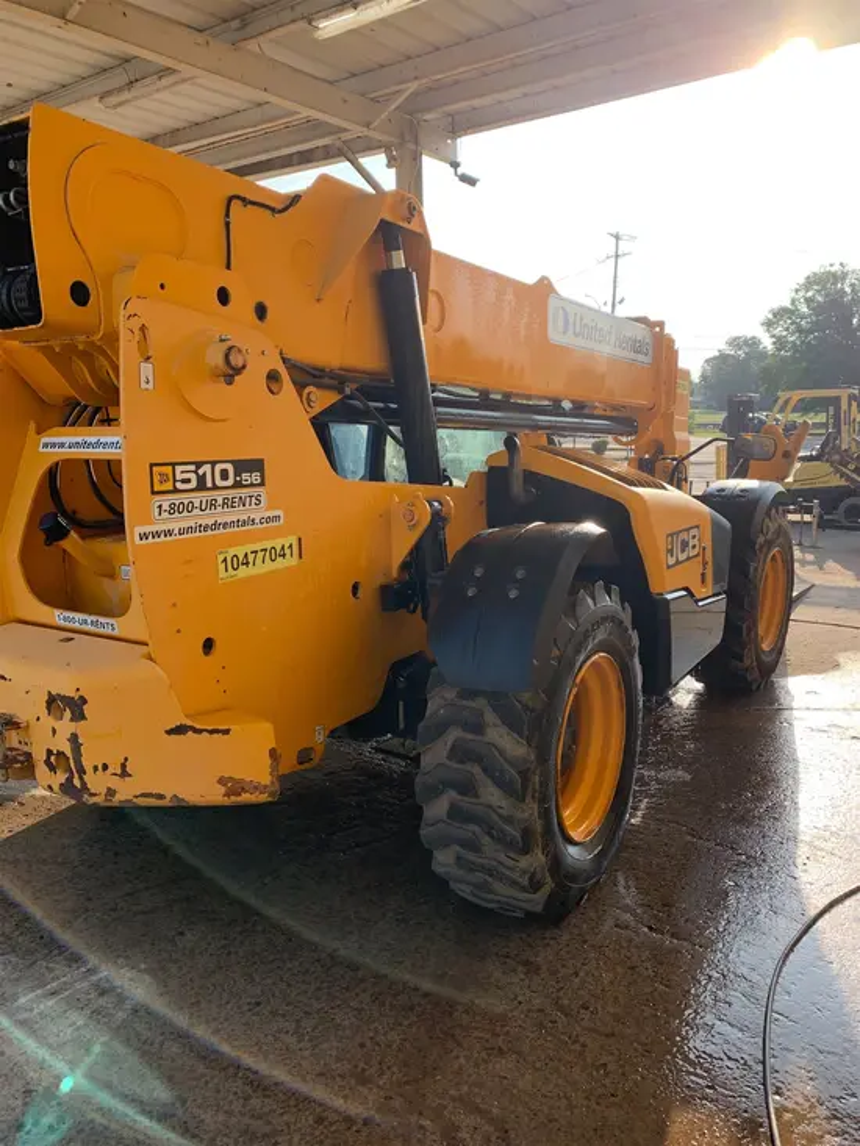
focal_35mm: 26
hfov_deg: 53.1
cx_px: 430
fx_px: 861
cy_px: 573
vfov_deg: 67.3
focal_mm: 4.25
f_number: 1.8
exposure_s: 1/802
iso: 25
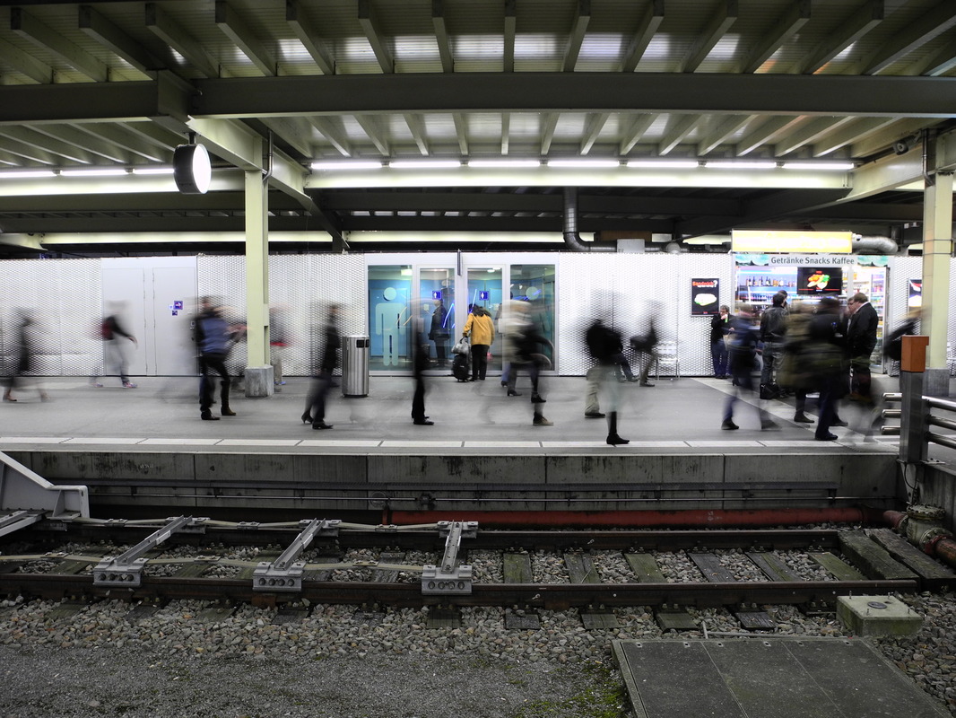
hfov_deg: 63.4
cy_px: 359
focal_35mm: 28
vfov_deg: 49.8
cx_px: 478
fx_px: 773
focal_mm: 6
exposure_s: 1/3.1
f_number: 3.5
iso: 100
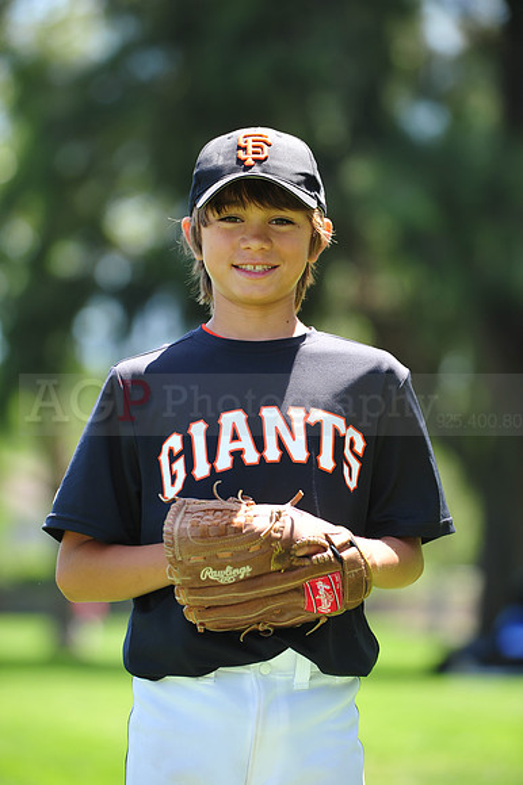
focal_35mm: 200
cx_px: 262
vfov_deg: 10.3
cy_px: 392
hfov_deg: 6.9
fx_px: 4363
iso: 200
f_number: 4.5
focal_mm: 200
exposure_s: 1/320
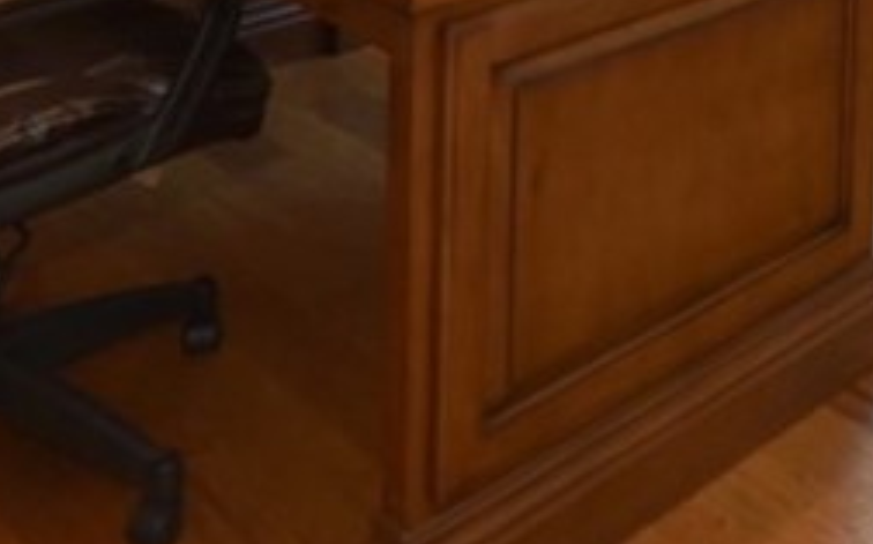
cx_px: 648
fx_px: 1379
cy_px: -476
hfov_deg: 34.4
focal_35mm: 58
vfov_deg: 17.4
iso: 800
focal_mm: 14
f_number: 5.6
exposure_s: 1/125
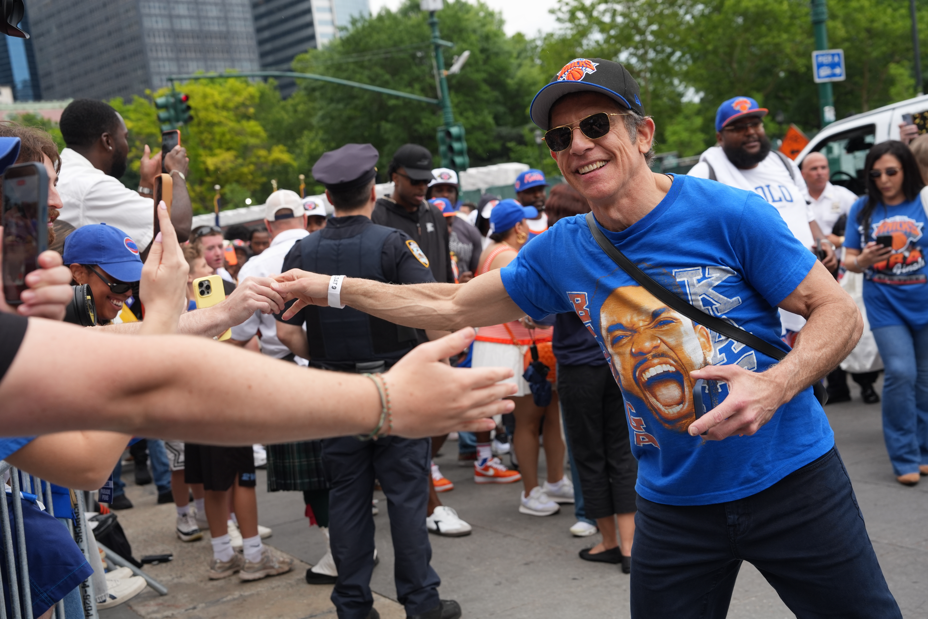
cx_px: 464
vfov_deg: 29.9
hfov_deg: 43.6
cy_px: 310
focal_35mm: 45
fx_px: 1160
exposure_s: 1/640
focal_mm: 45
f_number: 5
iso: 500
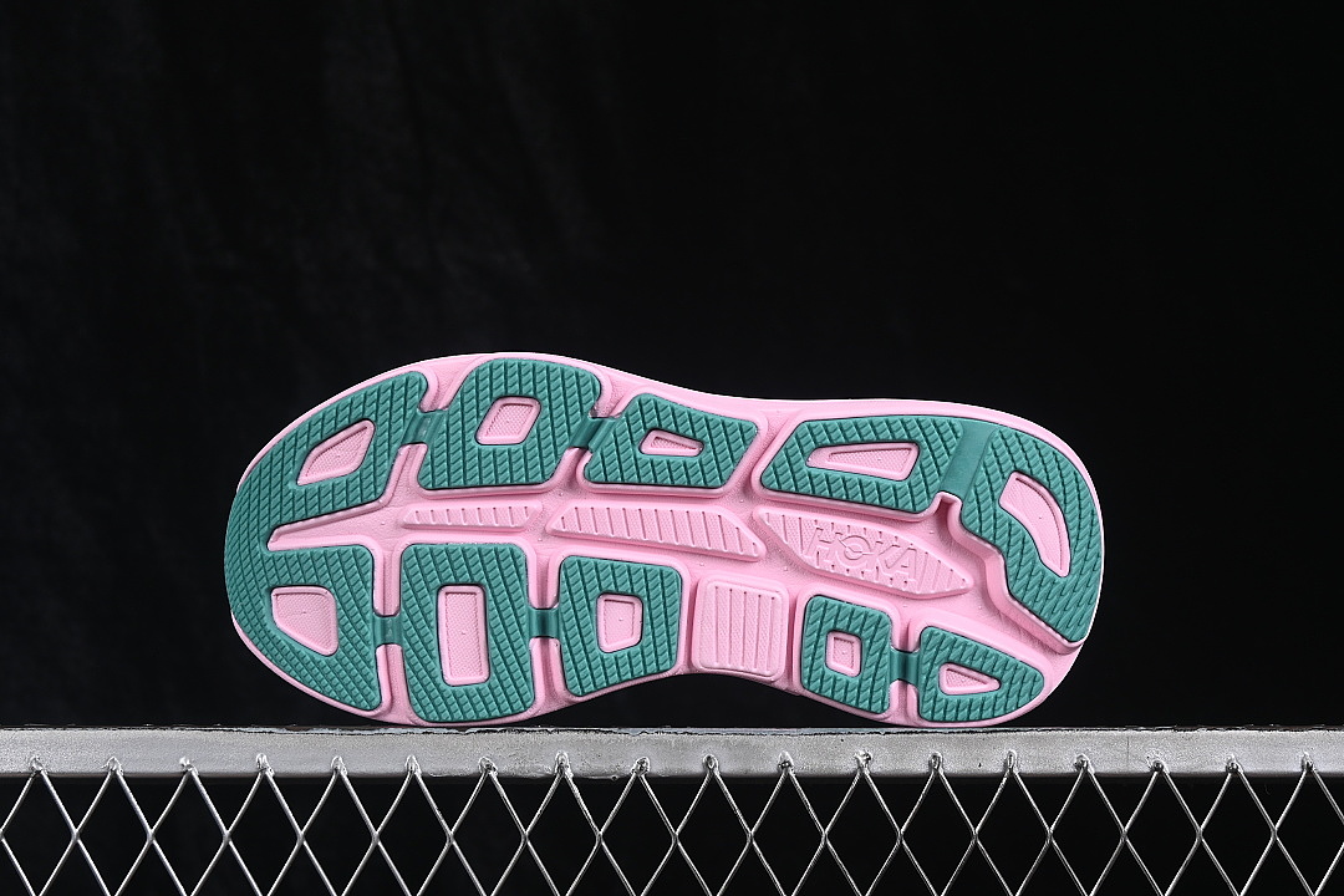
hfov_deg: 27.0
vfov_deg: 18.2
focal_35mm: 75
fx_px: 2800
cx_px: 672
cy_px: 448
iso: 160
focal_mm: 50
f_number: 8
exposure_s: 1/80
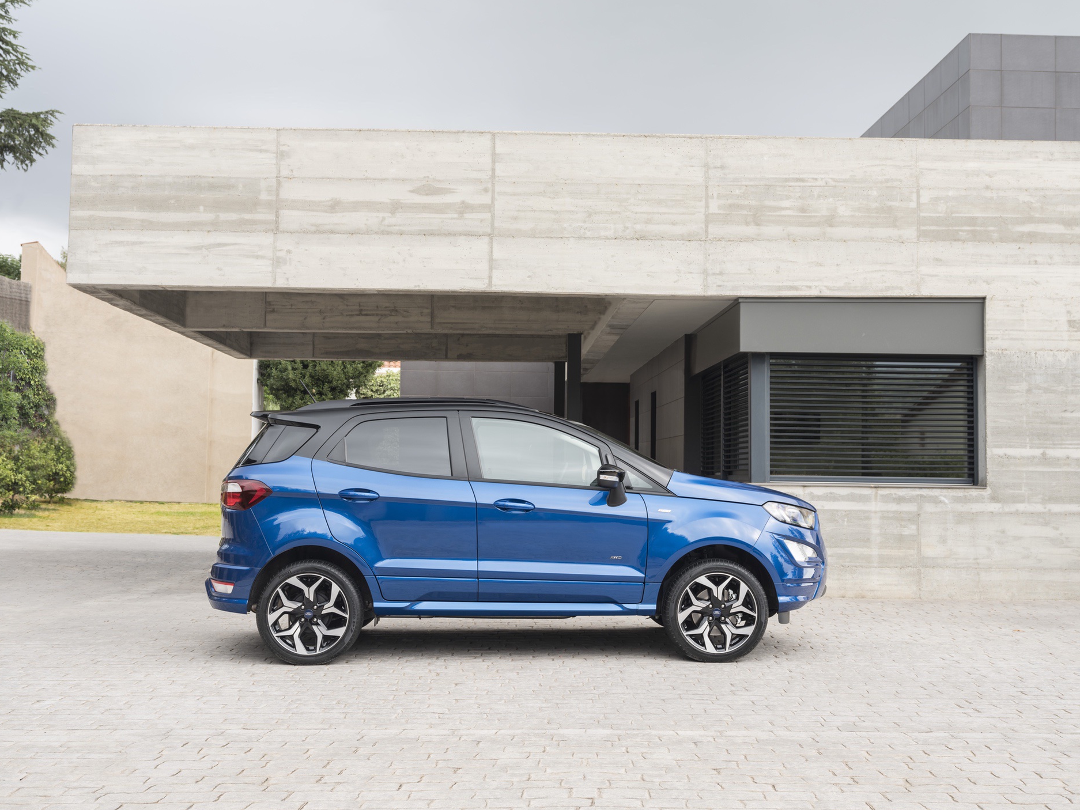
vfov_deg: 34.4
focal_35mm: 42
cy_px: 399
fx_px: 1311
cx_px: 537
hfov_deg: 44.8
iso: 100
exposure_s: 1/15
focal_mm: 51.7
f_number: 8
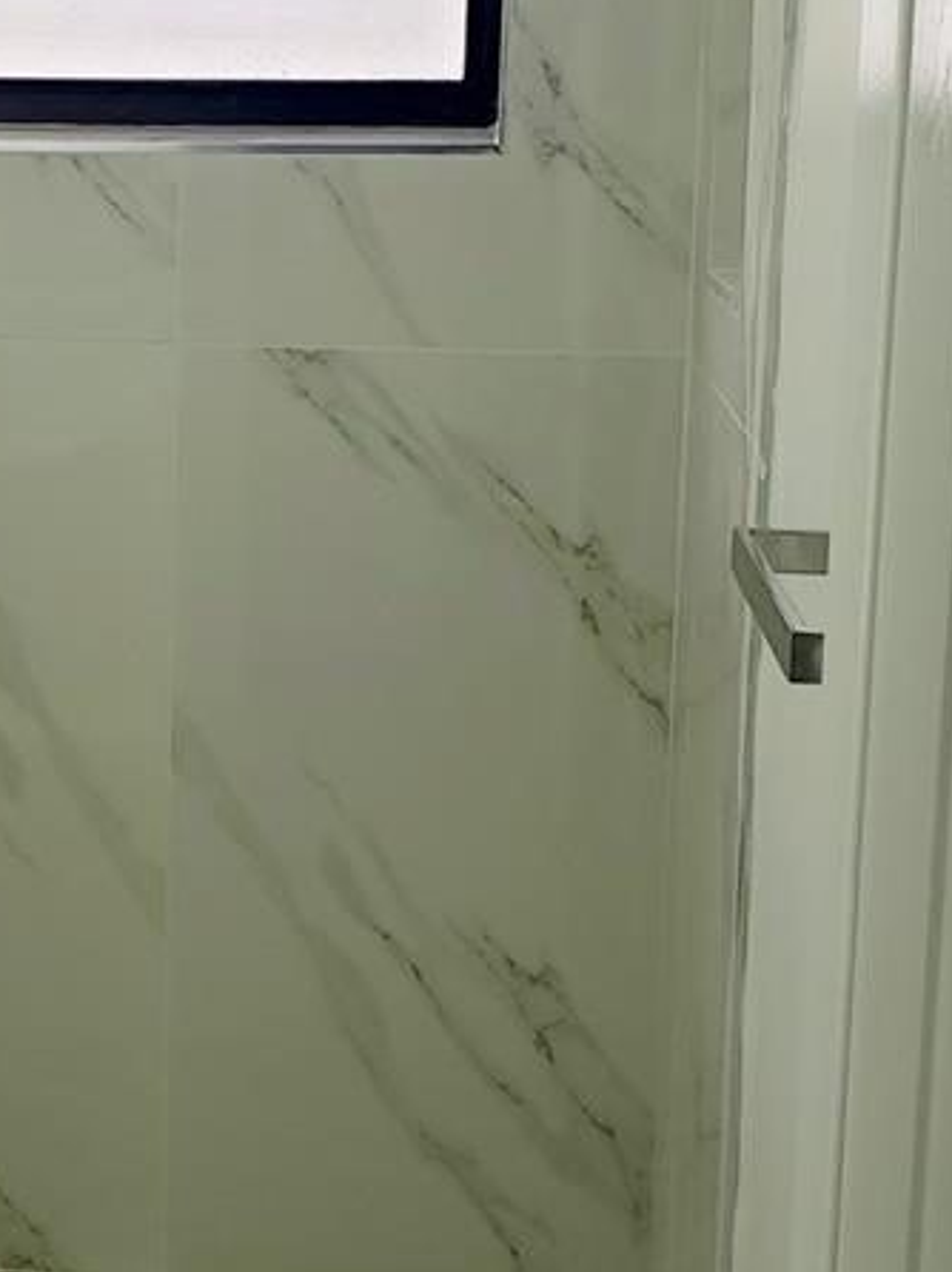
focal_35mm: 70
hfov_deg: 20.2
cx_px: -31
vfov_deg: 27.7
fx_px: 2569
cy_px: 456
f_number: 2.4
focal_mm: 4.3
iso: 50
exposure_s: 1/145
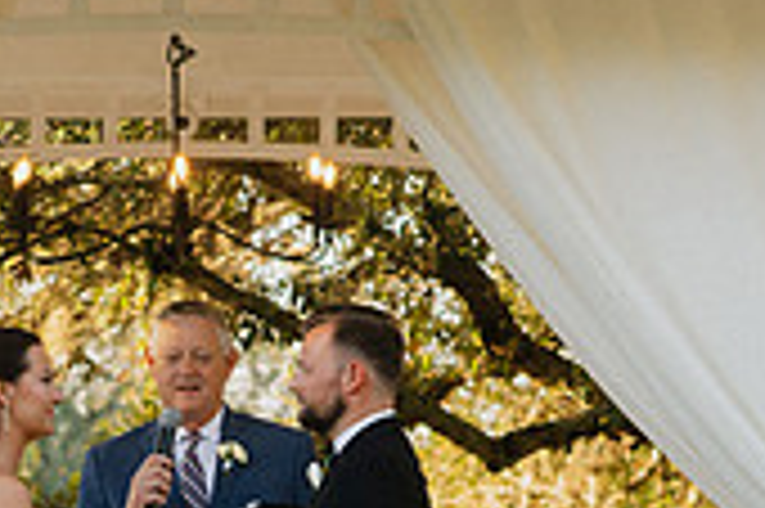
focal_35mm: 248
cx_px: 171
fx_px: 5265
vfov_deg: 5.5
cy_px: 483
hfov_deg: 8.3
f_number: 4
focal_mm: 70
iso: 400
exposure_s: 1/500
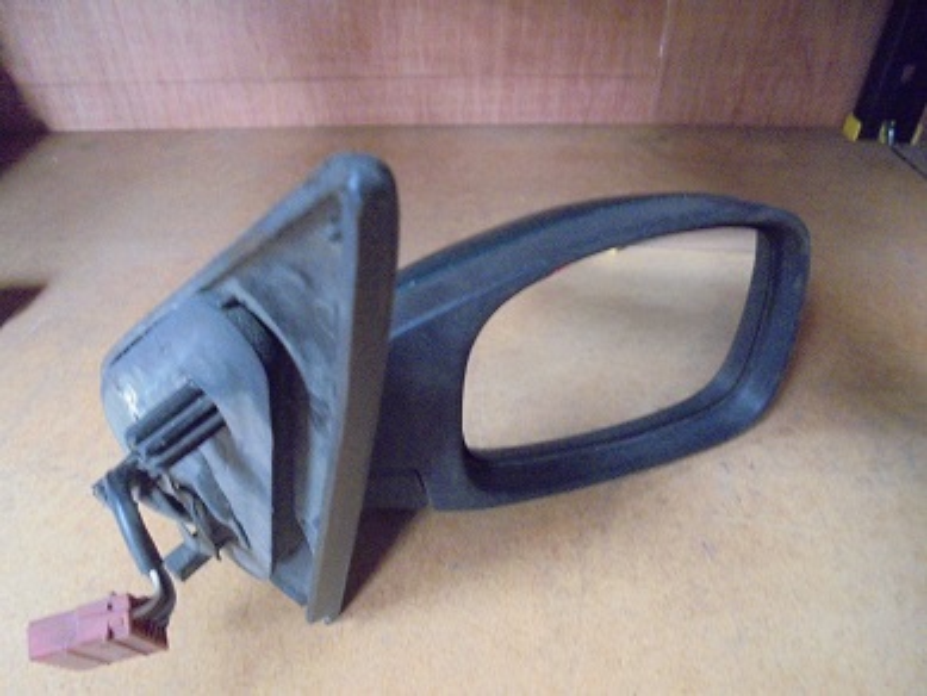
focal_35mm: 26
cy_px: 348
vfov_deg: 53.1
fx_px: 696
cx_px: 464
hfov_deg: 67.3
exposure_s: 1/13
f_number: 3.5
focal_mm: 4.6
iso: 800
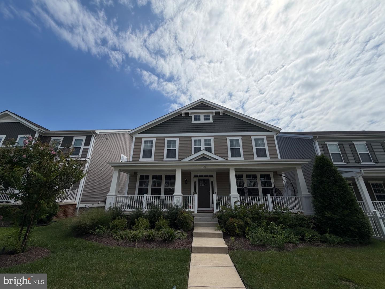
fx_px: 156
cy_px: 144
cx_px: 192
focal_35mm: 14
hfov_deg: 102.1
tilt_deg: +20.0
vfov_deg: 85.7
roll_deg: -0.2
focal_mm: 2.22
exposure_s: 1/2611
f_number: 2.2
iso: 20
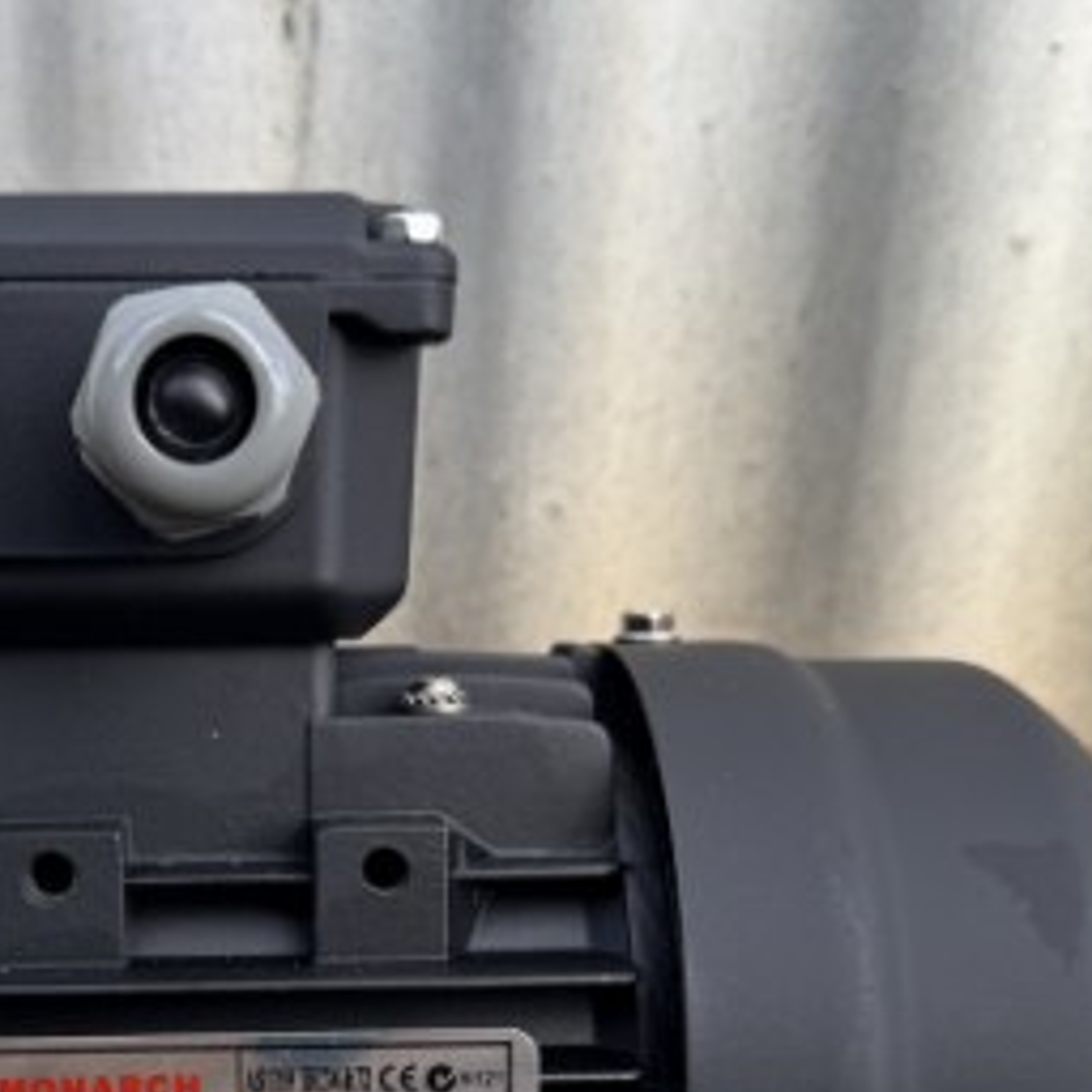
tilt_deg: -27.1
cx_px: 260
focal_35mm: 53
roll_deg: +0.3
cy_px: 943
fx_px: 1892
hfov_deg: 31.6
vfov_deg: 31.0
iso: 80
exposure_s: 1/531
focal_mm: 6.76
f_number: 1.78
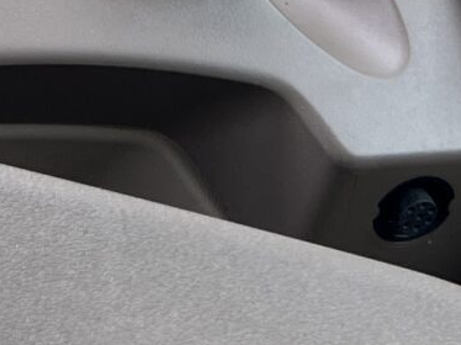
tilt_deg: -37.4
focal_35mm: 178
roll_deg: -2.8
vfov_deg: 7.7
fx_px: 2369
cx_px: -302
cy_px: -508
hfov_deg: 10.6
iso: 40
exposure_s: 1/253
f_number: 1.5
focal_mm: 5.7
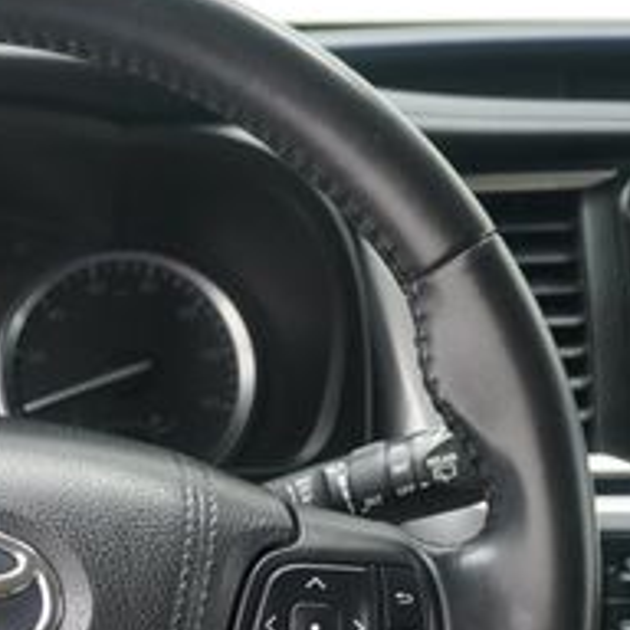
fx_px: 1400
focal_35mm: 68
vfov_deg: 24.4
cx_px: -46
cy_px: 602
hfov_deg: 23.9
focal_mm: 16
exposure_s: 1/60
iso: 640
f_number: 3.5
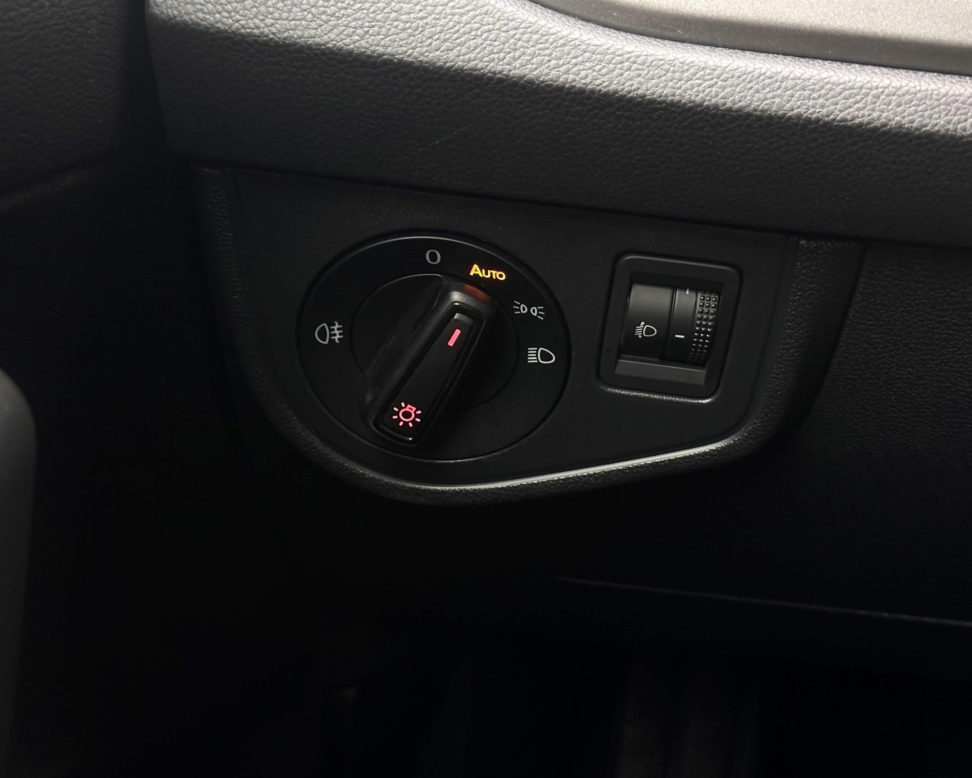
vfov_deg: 29.1
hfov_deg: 36.0
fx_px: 1496
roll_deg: -3.2
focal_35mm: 52
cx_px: 474
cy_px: 393
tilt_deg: -23.0
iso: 500
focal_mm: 6.86
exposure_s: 1/31
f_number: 1.78
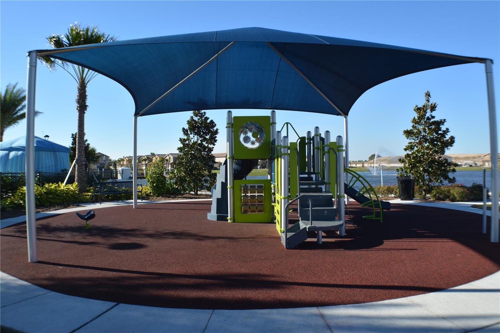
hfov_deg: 57.2
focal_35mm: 33
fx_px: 458
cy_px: 166
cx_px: 250
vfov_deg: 40.0
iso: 160
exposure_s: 1/250
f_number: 8
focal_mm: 22
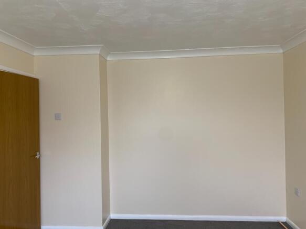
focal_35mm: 26
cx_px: 153
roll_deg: +2.5
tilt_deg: +1.3
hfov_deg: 67.3
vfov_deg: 53.0
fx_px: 230
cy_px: 114
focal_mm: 4.25
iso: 160
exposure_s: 1/60
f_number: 1.8
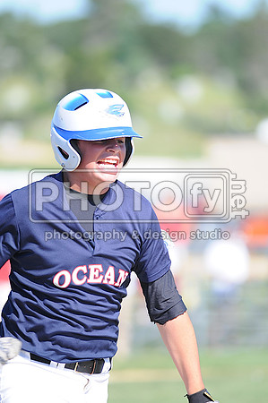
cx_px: 134
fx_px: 5036
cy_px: 202
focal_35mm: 450
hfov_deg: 3.0
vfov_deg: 4.6
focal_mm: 300
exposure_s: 1/800
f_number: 4
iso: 200
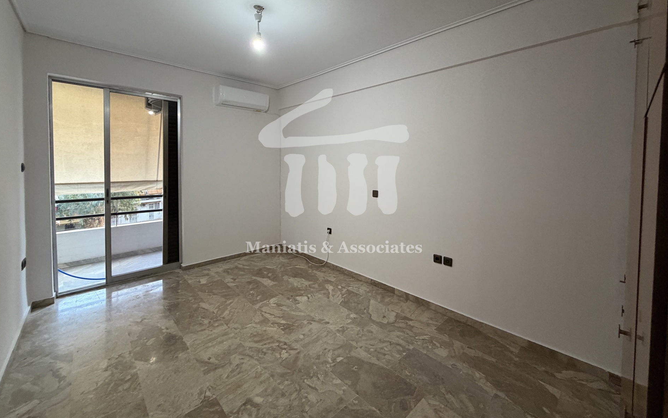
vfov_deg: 74.1
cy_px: 171
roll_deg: -1.0
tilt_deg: -1.1
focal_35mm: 15
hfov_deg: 101.5
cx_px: 333
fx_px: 273
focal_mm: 2.22
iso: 320
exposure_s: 1/50
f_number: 2.2
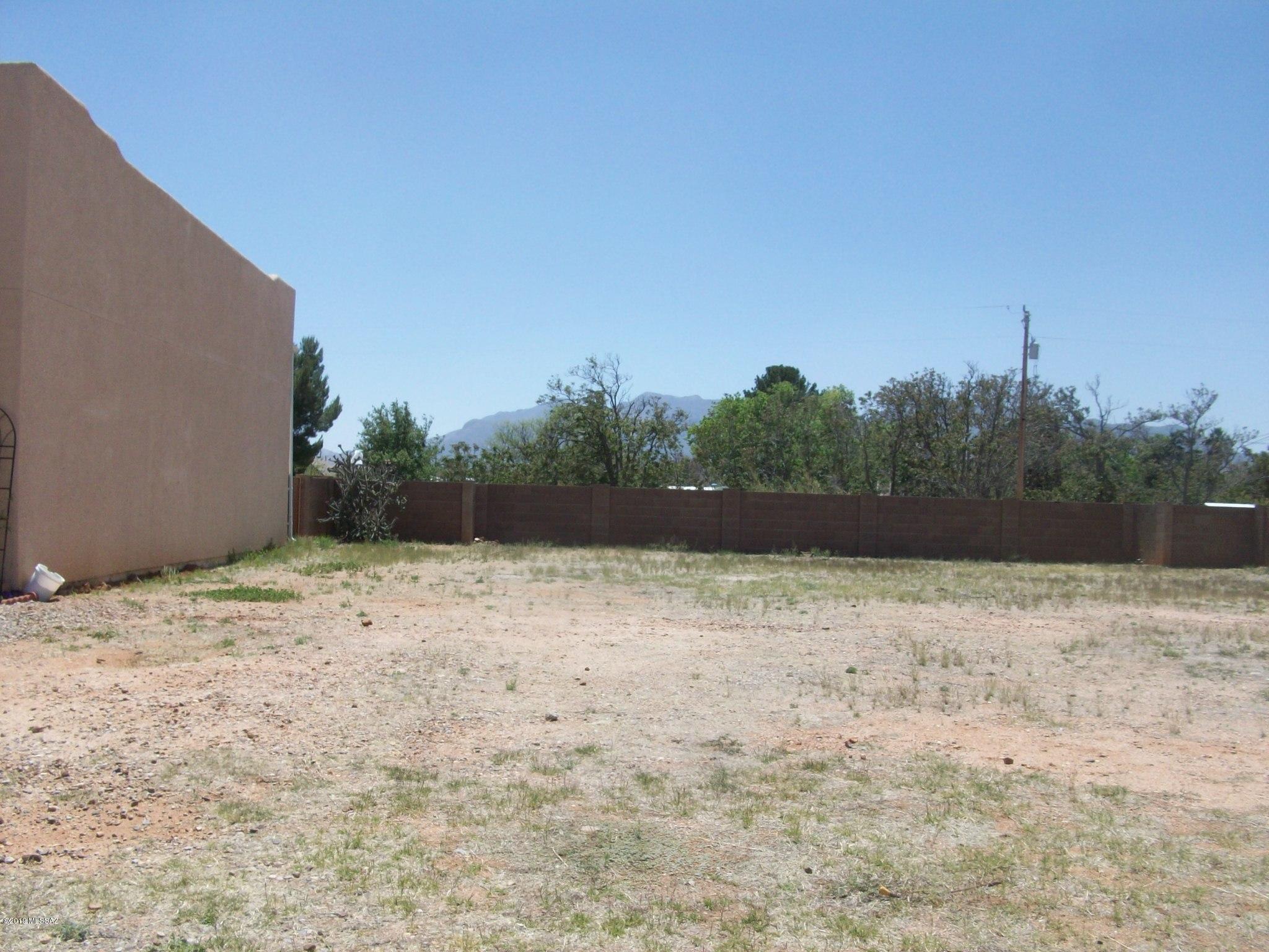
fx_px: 1246
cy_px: 476
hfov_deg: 54.0
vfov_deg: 41.8
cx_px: 634
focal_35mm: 34
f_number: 5.5
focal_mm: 5.7
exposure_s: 1/365
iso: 64
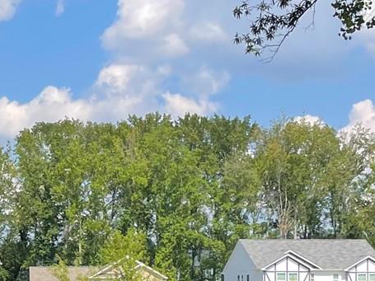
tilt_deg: -1.8
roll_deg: -1.3
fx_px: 1267
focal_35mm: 117
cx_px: -67
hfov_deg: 16.2
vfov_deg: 12.5
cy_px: 277
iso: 32
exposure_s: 1/2092
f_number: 1.6
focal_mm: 4.2
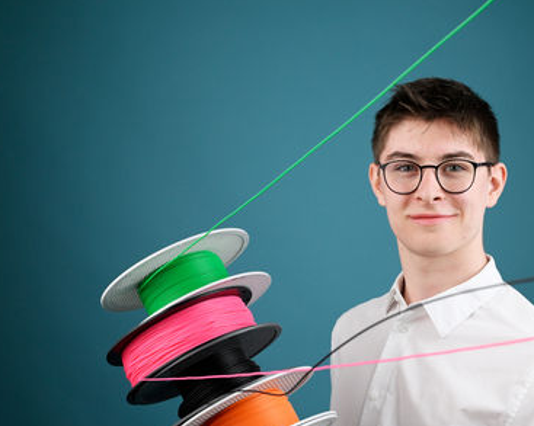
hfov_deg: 25.7
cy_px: 284
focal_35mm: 73
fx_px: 1153
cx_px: 407
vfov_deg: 20.9
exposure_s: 1/200
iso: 1000
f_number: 10
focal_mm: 46
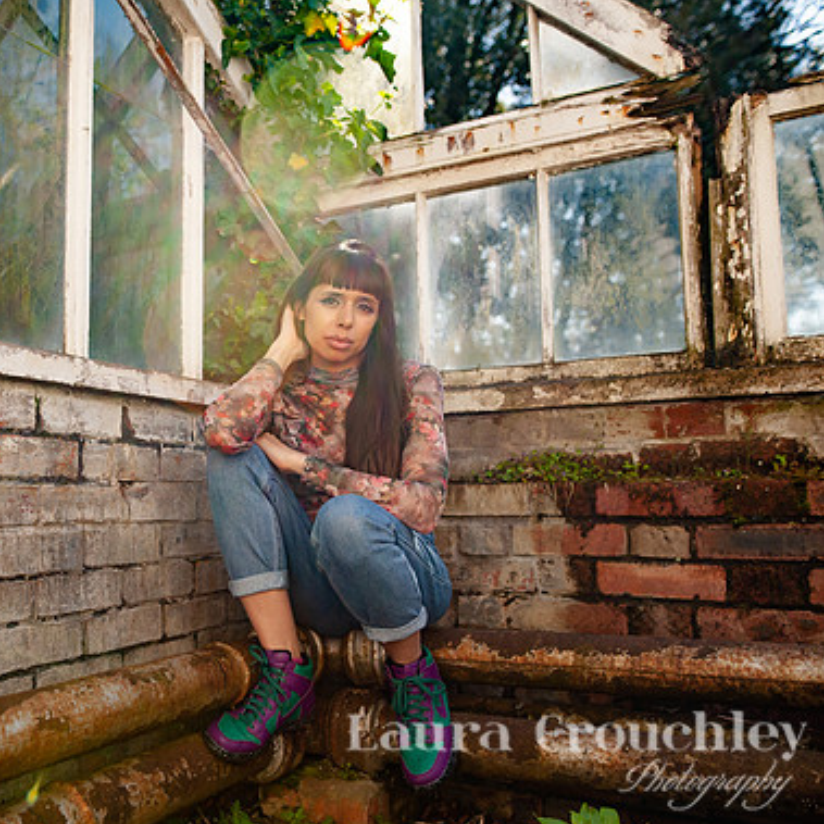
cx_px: 189
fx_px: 862
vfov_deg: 51.1
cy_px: 417
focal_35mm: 32
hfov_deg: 48.8
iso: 320
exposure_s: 1/2500
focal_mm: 24
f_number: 2.5
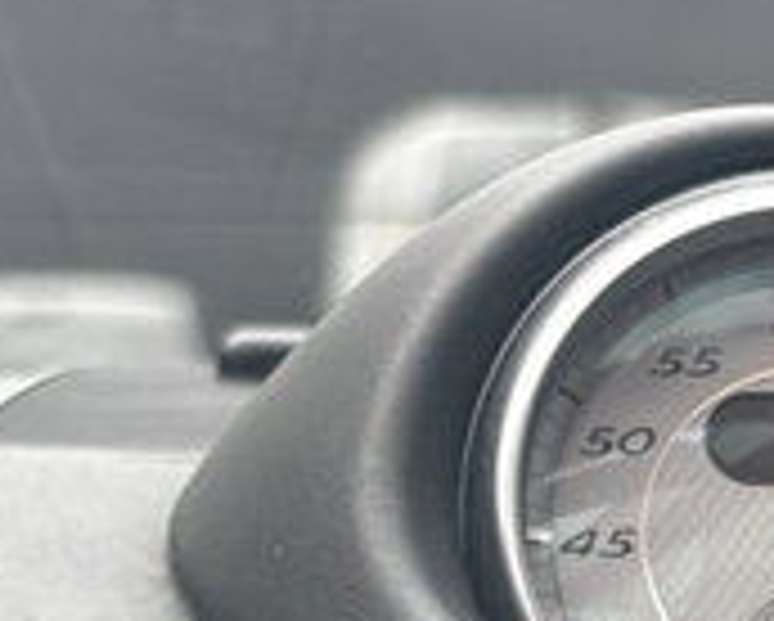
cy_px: 1048
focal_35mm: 226
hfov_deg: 8.3
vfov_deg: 6.7
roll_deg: -0.5
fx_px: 5183
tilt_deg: -5.9
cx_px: 1228
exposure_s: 1/140
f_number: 1.6
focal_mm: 5.96
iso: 32
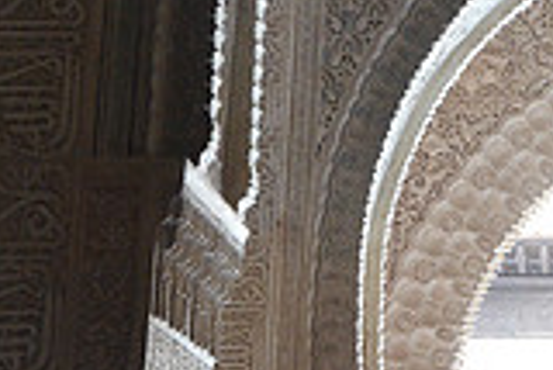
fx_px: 2580
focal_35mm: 168
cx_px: 715
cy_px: -252
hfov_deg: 11.9
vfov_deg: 8.0
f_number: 7.1
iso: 2000
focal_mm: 31
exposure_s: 1/200
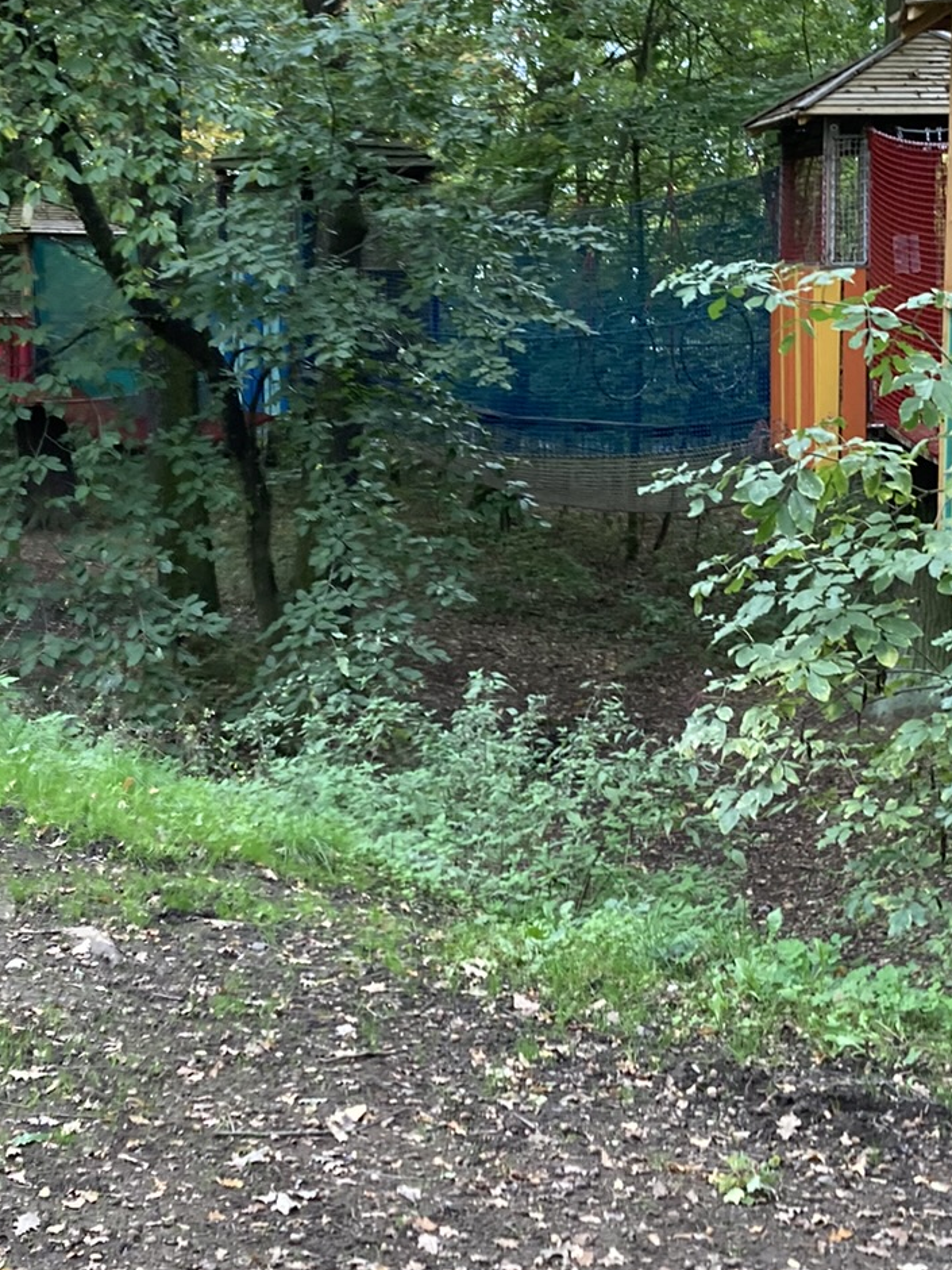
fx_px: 2237
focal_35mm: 61
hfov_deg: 24.0
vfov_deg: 31.5
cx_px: 582
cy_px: 469
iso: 80
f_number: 1.8
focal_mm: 3.99
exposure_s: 1/87
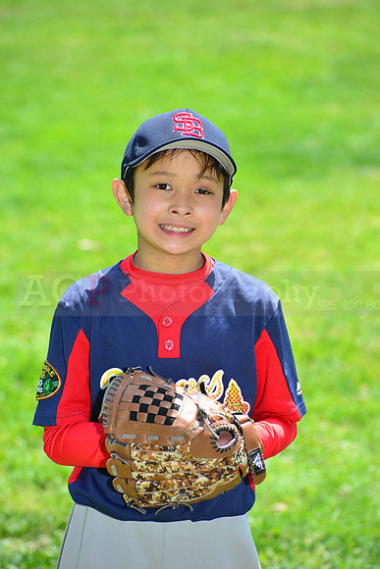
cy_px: 284
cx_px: 190
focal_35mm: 185
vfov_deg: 11.1
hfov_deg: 7.4
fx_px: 2927
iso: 200
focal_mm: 185
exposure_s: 1/200
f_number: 8
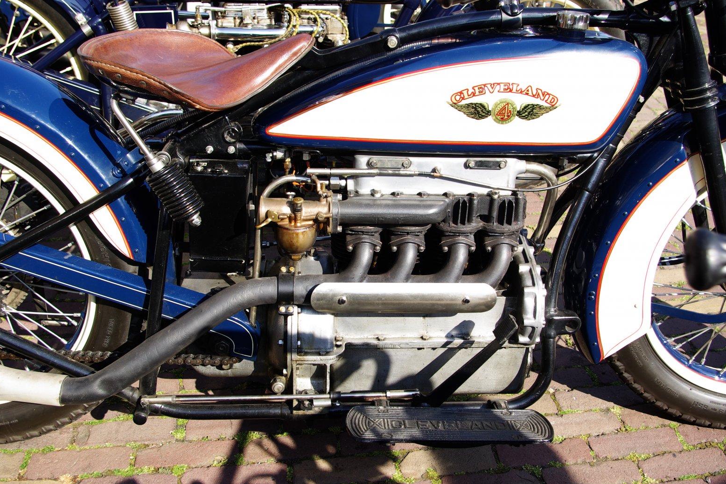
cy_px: 235
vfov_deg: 37.3
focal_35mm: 36
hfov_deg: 53.8
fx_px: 716
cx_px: 370
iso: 100
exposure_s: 1/125
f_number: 6.7
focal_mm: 23
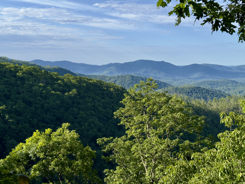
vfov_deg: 29.7
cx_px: 122
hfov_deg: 38.9
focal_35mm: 49
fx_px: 347
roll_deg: -0.1
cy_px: 92
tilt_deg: -5.6
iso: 64
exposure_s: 1/3096
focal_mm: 6.76
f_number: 1.78
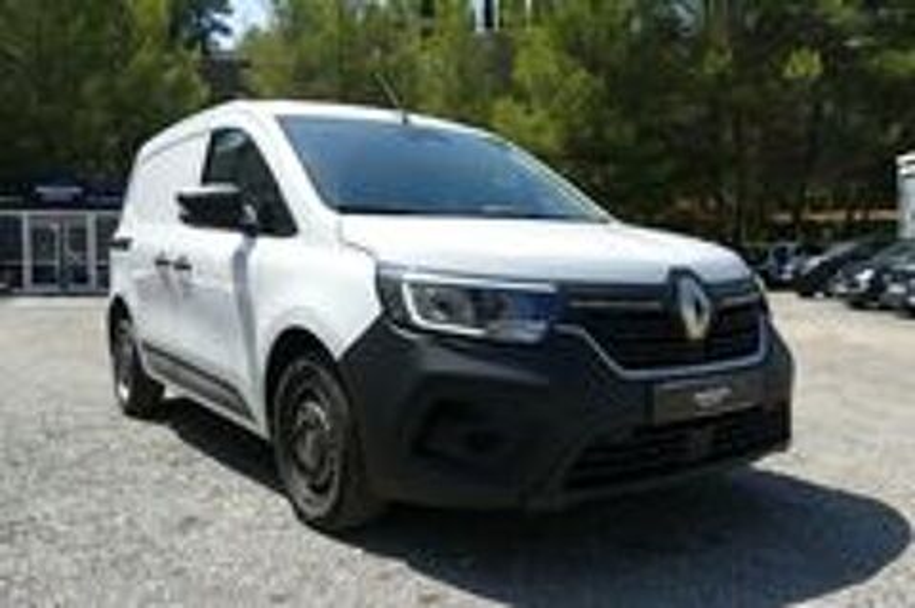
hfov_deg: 62.0
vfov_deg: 43.5
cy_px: 304
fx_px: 762
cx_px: 458
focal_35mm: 30
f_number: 3
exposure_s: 1/1600
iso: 125
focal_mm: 10.85
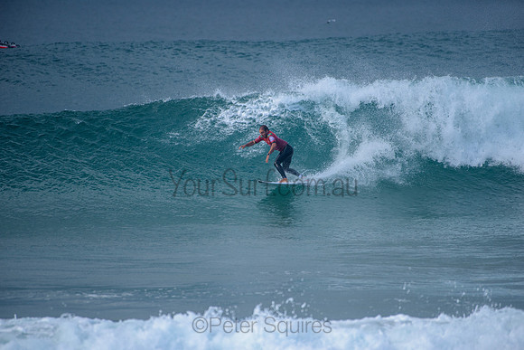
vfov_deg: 2.7
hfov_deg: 4.1
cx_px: 262
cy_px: 175
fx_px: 7406
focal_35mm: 509
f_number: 5.6
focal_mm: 500
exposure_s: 1/2000
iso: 450
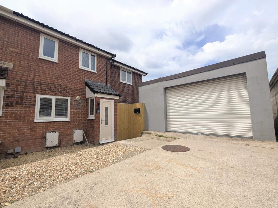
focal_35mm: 13
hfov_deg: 106.2
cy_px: 103
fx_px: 104
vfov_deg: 89.9
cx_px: 135
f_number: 1.7
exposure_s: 1/4184
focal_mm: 2.02
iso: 56
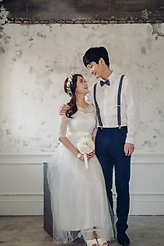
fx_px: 389
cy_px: 155
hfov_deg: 23.8
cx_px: 96
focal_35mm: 57
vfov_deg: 34.8
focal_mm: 45
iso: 200
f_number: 4
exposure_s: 1/125
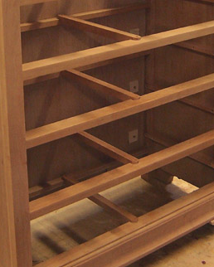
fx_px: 569
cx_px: 97
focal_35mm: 72
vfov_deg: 25.9
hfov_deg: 21.3
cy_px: 53
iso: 140
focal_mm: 5.5
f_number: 3.4
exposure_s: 1/10
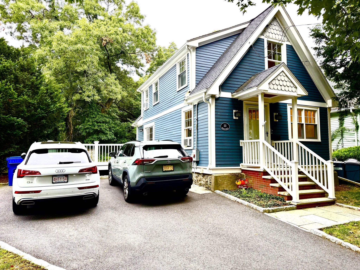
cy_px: 135
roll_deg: +0.6
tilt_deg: +4.6
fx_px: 250
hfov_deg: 71.6
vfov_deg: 56.8
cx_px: 180
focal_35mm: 24
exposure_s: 1/166
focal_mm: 6.76
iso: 160
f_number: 1.78
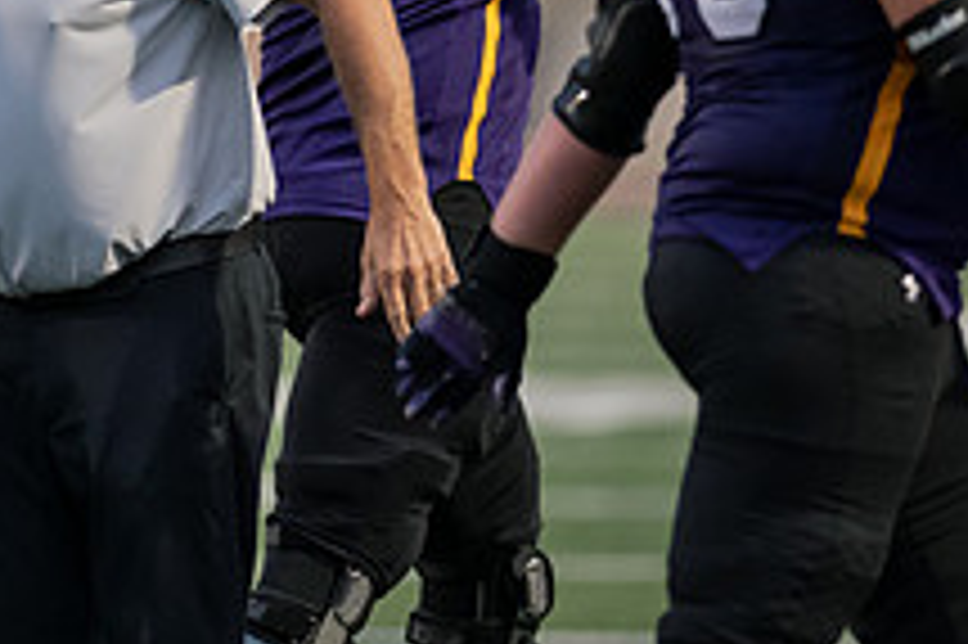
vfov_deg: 1.7
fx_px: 21790
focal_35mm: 811
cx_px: -158
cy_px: -25
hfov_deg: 2.5
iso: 2500
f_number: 2.8
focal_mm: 300
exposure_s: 1/800
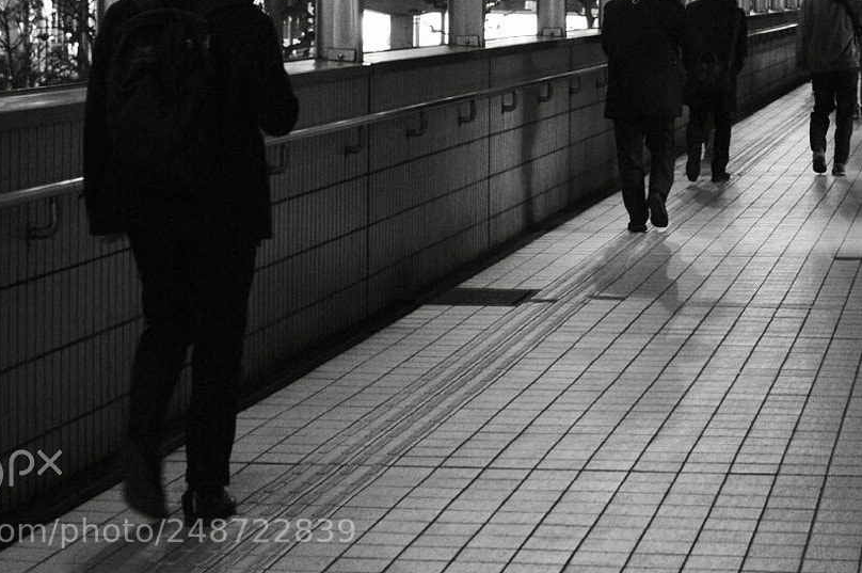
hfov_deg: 20.5
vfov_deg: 13.7
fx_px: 2368
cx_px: 651
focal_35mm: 99
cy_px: 47
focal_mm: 50
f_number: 4
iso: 4000
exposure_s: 1/50
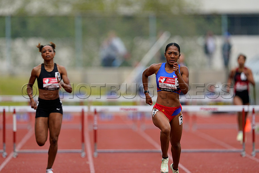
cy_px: 86
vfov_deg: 2.3
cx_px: 130
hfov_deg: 3.4
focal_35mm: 600
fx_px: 4317
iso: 400
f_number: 5
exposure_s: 1/640
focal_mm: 600
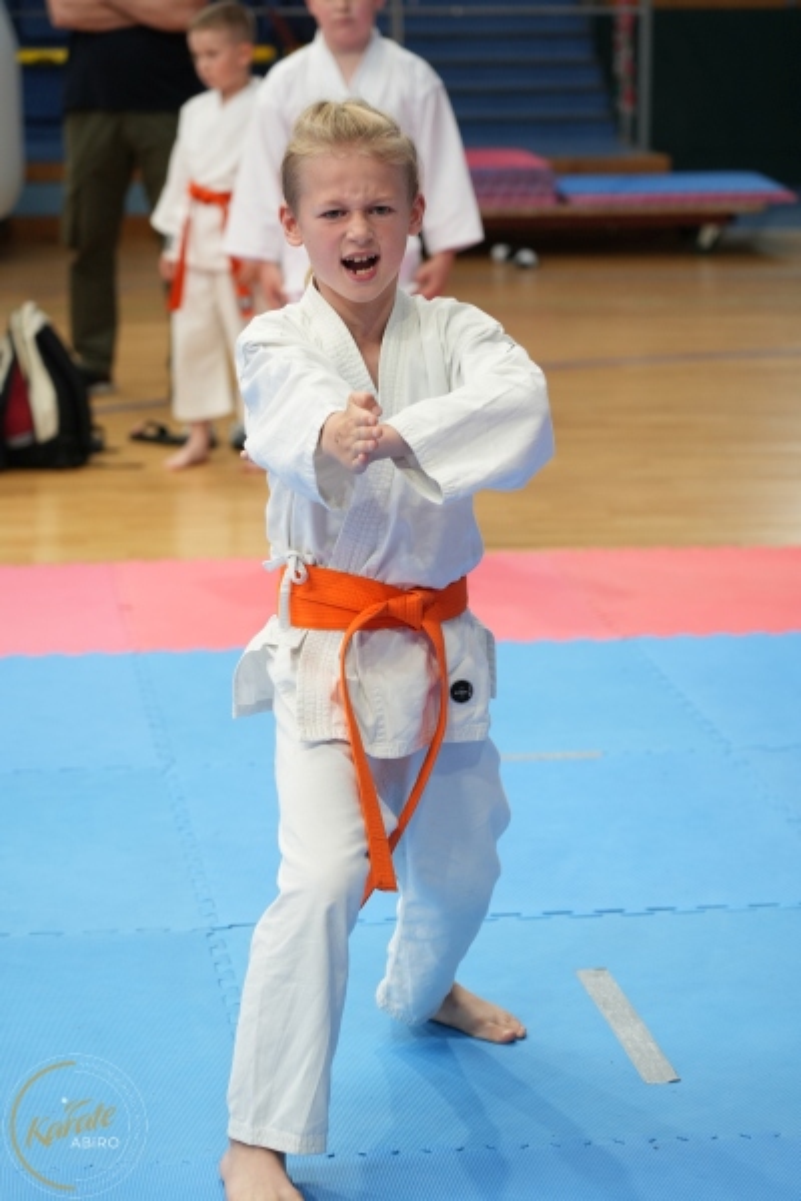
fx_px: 3504
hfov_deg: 13.0
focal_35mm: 105
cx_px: 400
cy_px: 600
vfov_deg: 19.5
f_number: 4.5
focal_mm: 105
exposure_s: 1/125
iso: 800
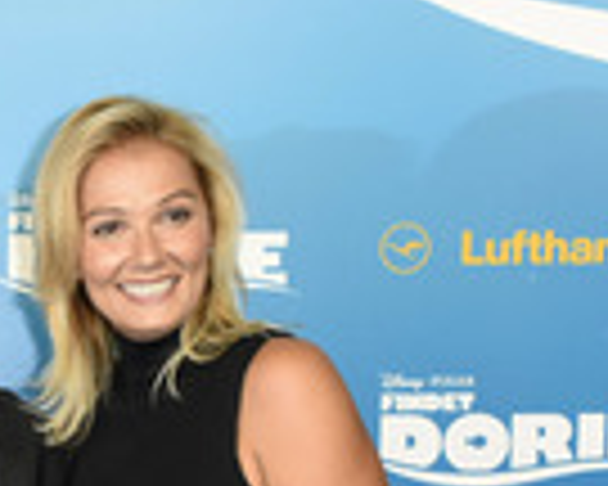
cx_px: -155
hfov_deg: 18.1
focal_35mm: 100
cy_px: 670
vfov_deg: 14.6
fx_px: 1799
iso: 640
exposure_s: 1/250
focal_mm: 32
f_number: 5.6
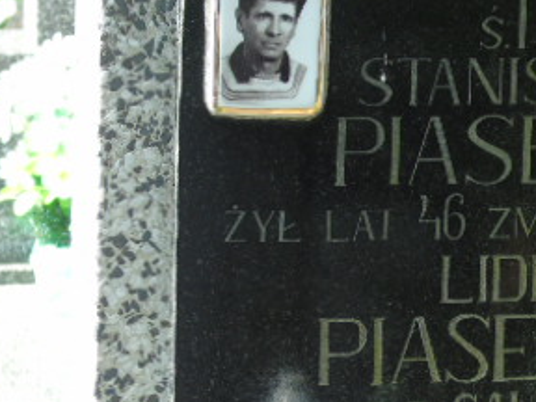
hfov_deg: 8.2
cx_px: 478
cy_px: 324
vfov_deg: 6.2
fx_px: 3716
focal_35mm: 240
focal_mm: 19
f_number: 4.4
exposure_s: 1/100
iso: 80
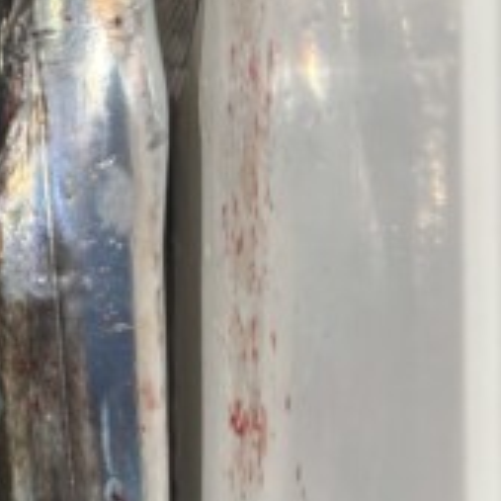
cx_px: -246
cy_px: 219
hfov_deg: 14.9
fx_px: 1785
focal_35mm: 109
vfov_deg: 16.0
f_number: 1.6
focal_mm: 5.96
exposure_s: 1/13889
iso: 50
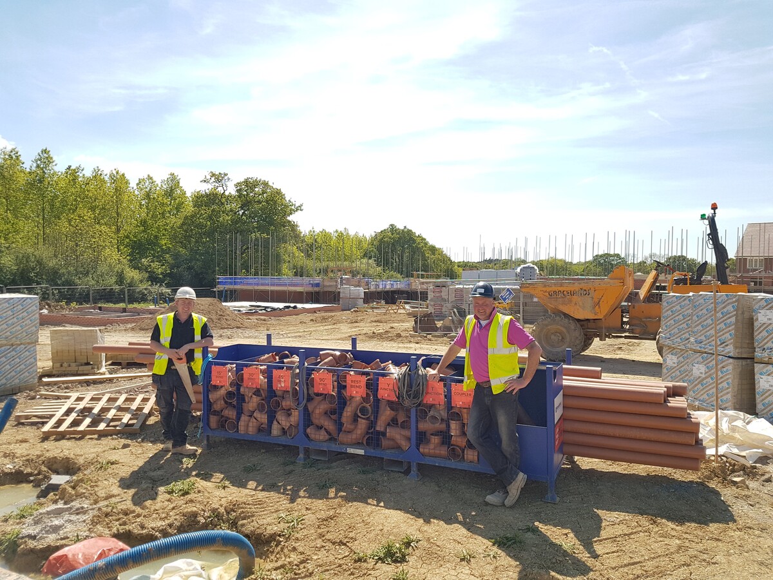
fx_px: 581
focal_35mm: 26
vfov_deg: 53.1
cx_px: 386
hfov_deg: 67.3
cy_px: 290
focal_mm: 4.2
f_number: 1.7
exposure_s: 1/1680
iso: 40
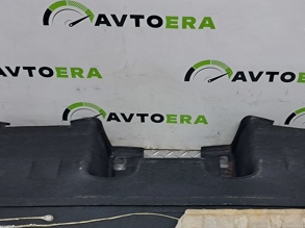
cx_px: 175
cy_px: 214
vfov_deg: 23.9
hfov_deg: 32.7
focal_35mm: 59
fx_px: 519
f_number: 1.8
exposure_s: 1/50
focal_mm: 4
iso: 80
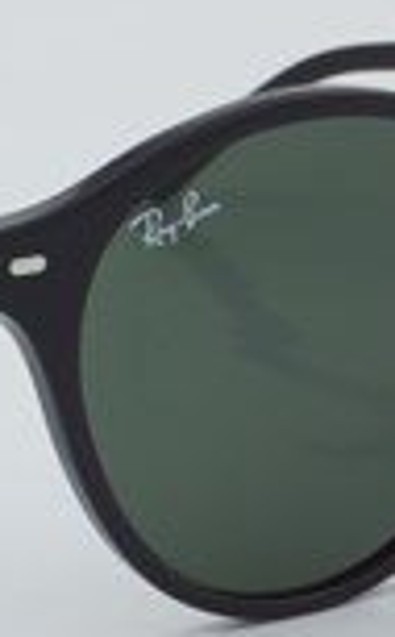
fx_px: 3461
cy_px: 304
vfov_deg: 10.5
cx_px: 212
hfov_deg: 6.5
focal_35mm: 200
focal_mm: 50
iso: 100
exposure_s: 1/4
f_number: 29
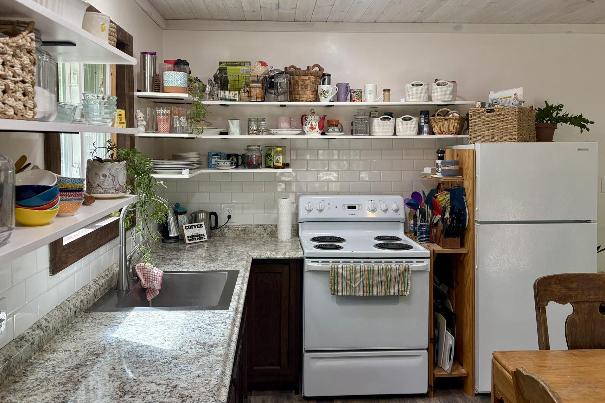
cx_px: 302
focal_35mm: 29
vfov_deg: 44.8
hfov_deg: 63.7
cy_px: 172
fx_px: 487
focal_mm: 5.96
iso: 125
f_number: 1.6
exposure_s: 1/188
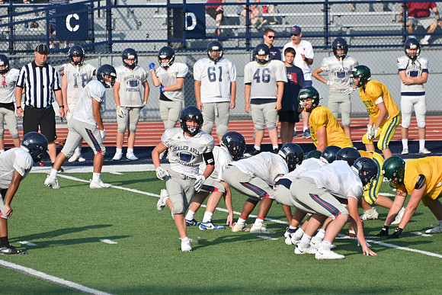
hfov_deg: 4.6
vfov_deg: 3.1
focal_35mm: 450
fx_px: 5526
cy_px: 148
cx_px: 221
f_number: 5.6
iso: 100
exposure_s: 1/640
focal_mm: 300
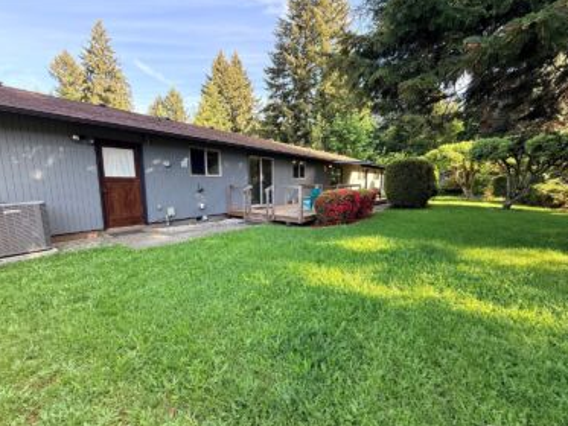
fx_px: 246
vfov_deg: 81.7
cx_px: 274
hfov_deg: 98.1
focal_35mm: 15
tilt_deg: -9.1
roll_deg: -0.2
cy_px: 222
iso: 64
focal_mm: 2.22
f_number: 2.2
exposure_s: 1/108
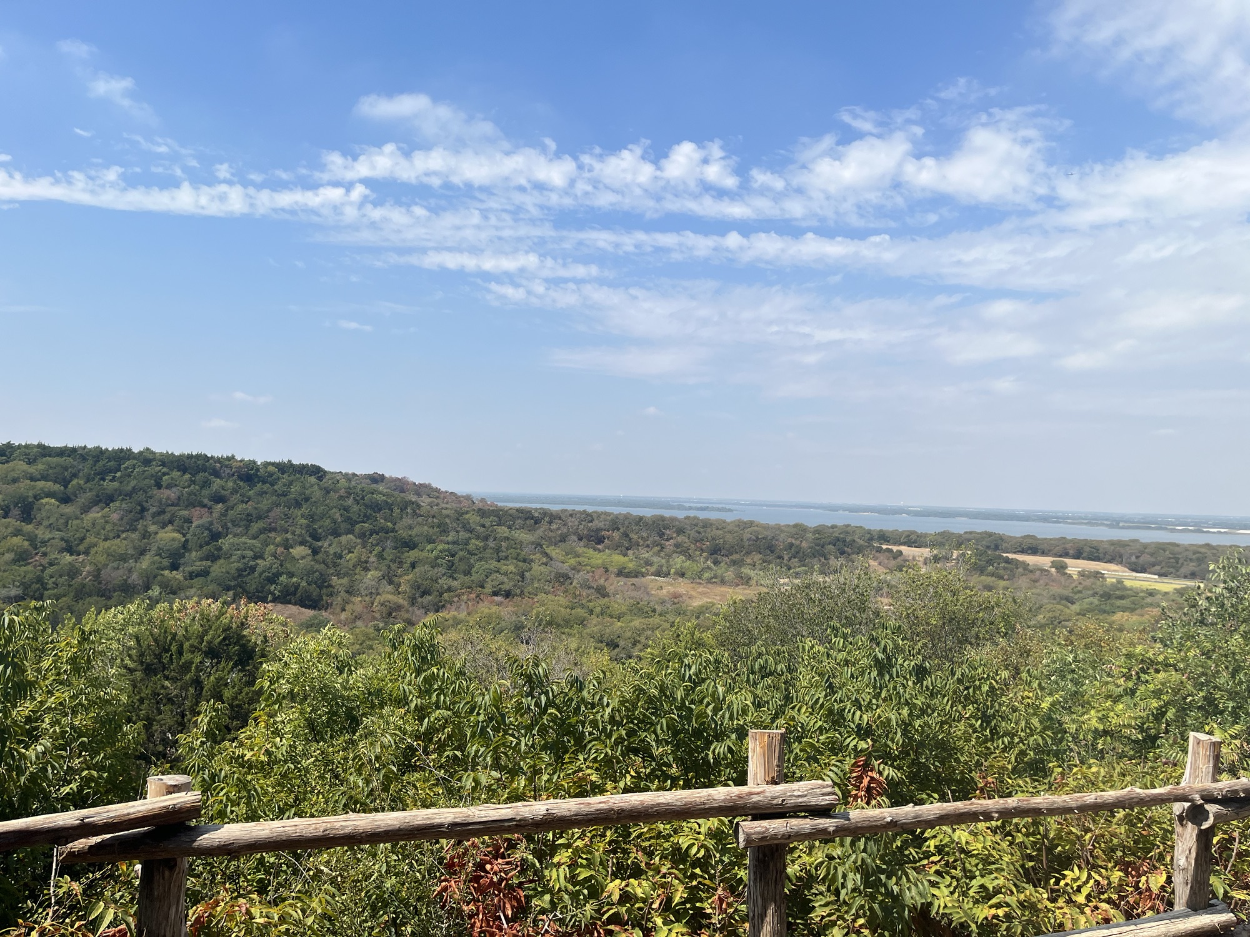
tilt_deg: +1.4
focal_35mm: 26
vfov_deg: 53.1
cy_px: 468
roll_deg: -2.3
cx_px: 625
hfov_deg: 67.3
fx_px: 939
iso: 50
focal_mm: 5.1
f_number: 1.6
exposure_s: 1/4651
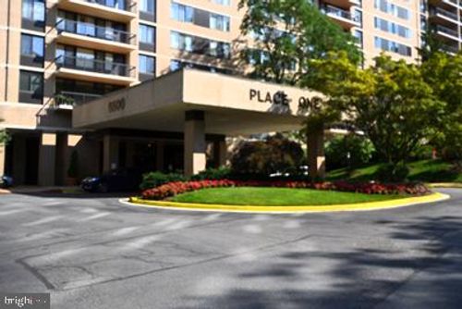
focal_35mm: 36
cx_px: 231
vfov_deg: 36.9
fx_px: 462
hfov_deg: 53.1
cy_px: 154
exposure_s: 1/160
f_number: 6.3
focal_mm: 24
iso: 100
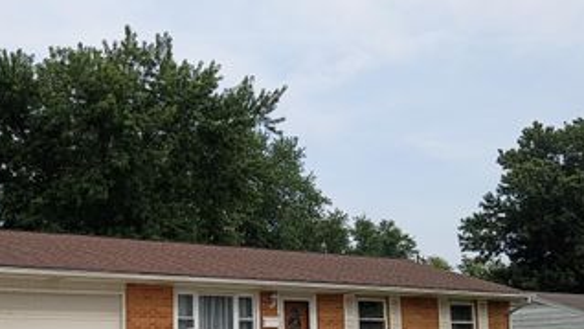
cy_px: 301
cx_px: 149
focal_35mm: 48
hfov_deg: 41.7
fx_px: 743
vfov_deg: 24.2
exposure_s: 1/329
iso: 100
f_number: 2.2
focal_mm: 3.42
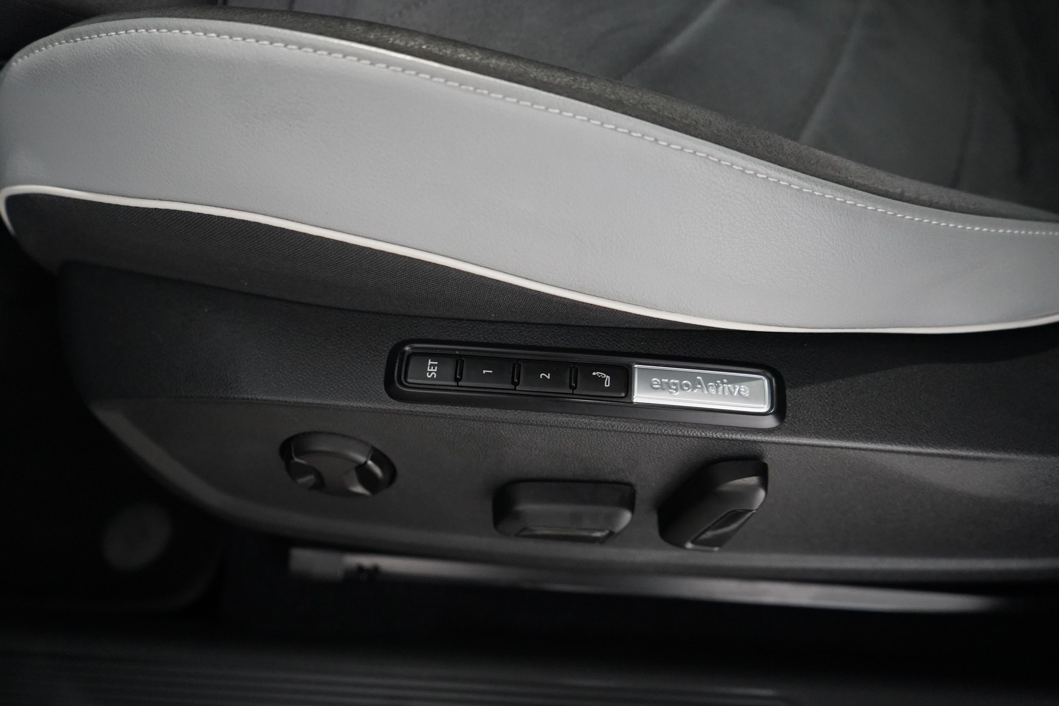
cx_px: 530
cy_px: 353
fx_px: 824
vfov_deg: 46.4
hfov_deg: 65.5
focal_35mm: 28
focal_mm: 28
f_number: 3.5
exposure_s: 1/60
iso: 6400
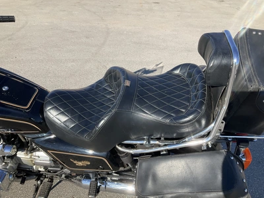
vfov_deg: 48.2
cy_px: 99
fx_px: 221
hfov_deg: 61.7
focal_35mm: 29
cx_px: 132
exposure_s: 1/1195
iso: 25
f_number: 1.8
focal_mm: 3
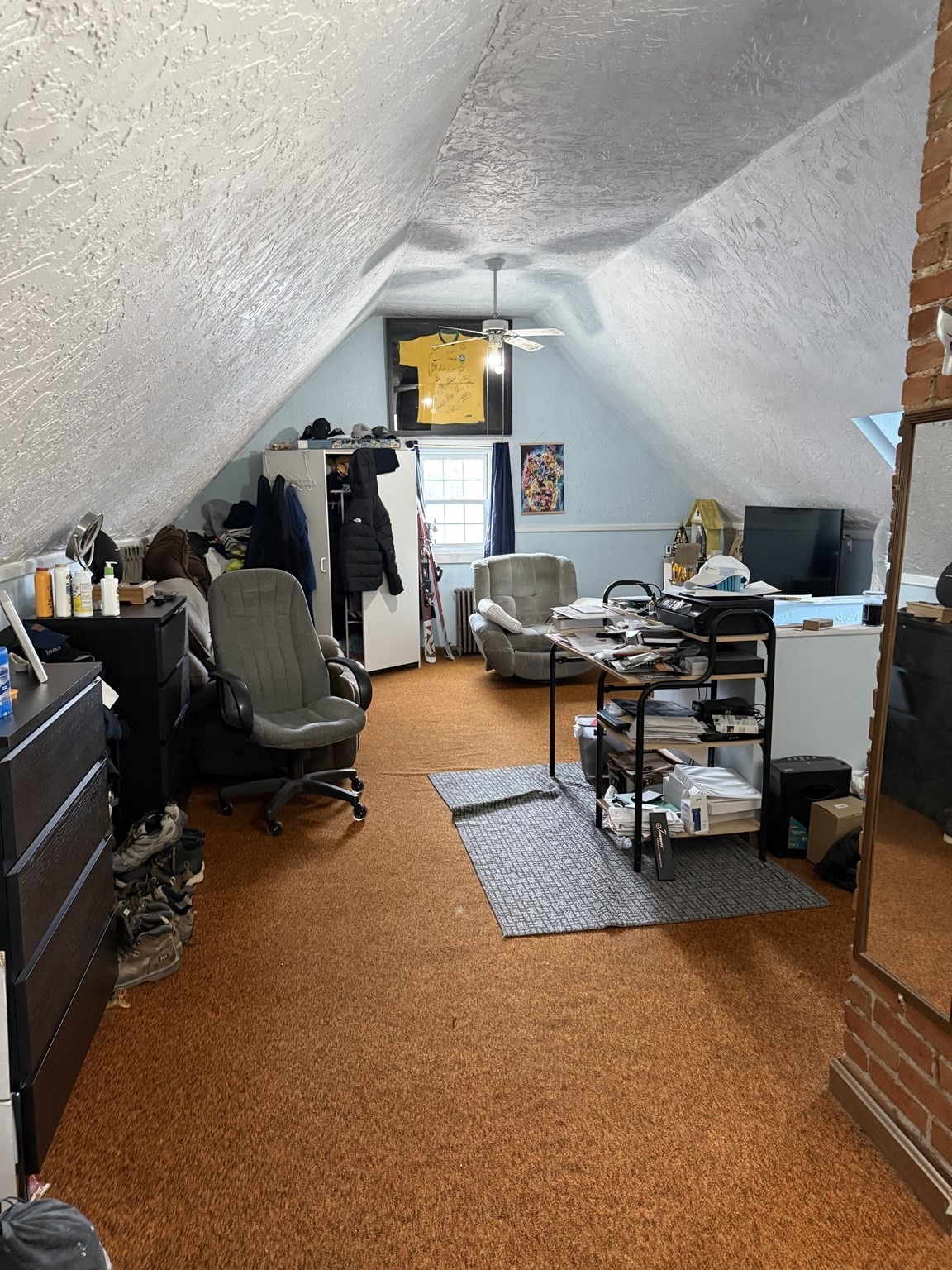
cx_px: 476
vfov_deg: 71.6
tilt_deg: -8.7
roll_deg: +0.2
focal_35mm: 24
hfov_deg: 56.8
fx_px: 880
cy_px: 635
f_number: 1.78
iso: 640
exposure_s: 1/60
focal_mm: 6.76
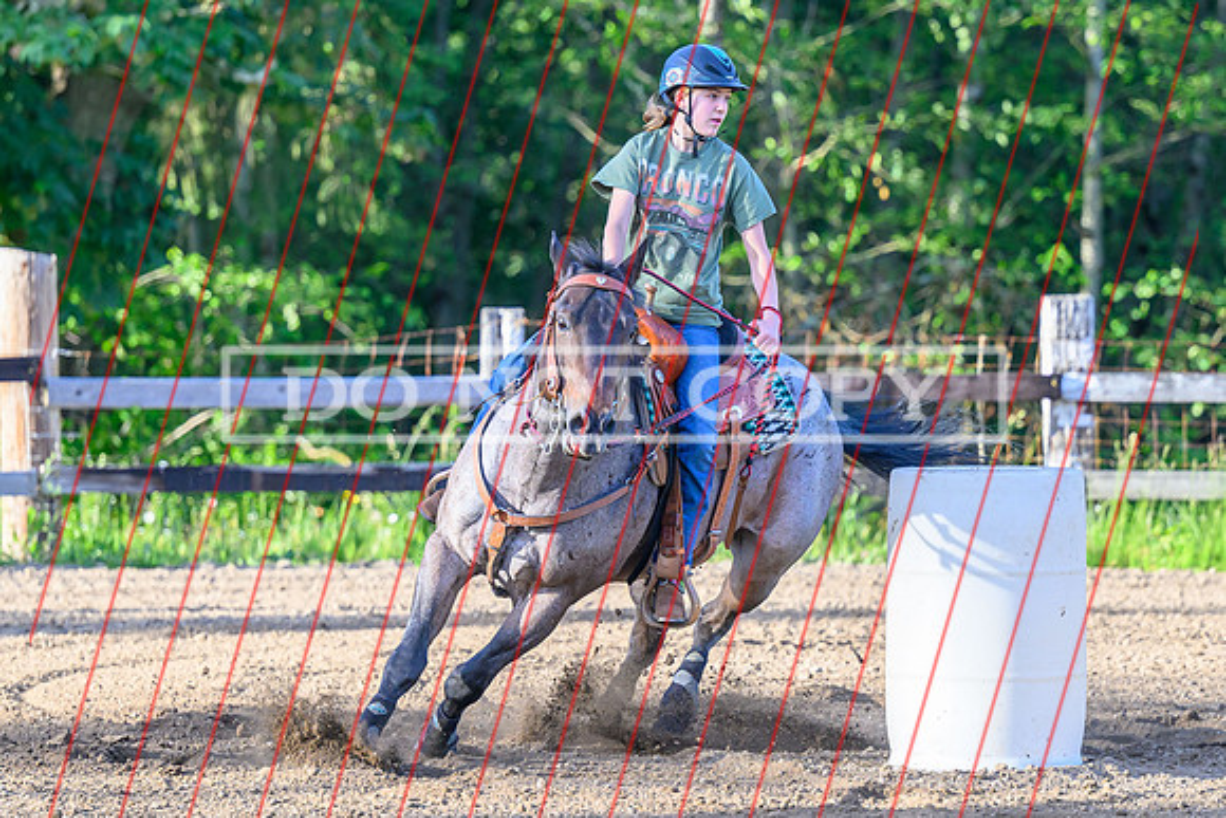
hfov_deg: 9.7
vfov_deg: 6.5
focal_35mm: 213
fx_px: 7245
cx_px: 654
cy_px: 422
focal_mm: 125
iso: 1100
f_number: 2.8
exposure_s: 1/2500
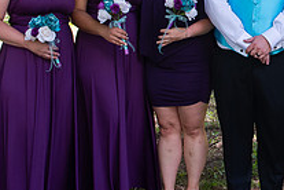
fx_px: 623
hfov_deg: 24.3
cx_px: 299
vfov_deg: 16.9
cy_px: -4
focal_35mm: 79
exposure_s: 1/125
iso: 250
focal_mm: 24
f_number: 5
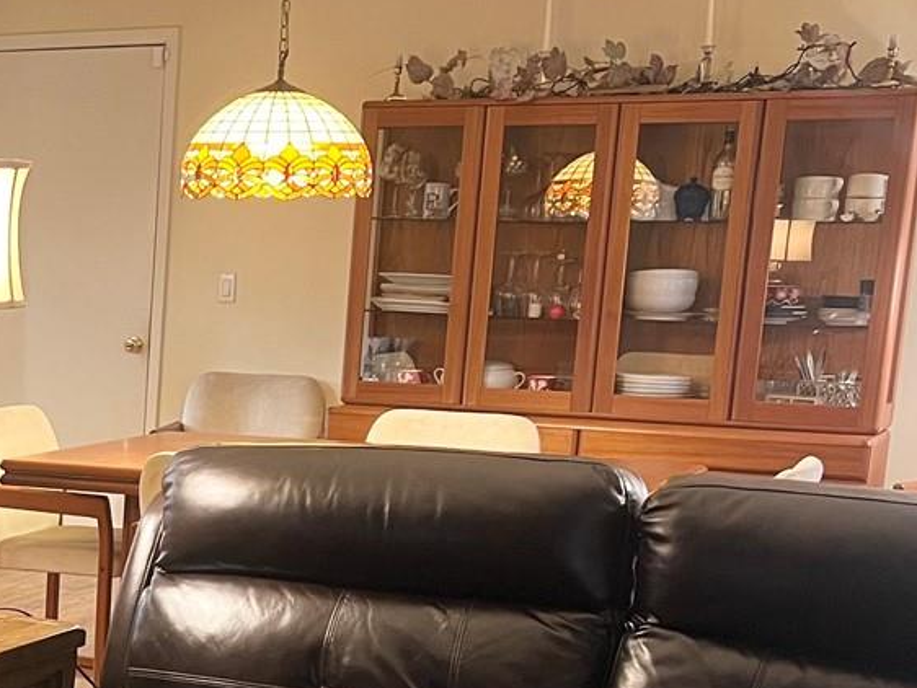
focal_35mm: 74
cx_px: -166
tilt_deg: -12.8
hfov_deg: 24.1
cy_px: 673
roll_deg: -0.8
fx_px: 1961
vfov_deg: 19.4
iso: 250
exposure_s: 1/60
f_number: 1.5
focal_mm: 5.7
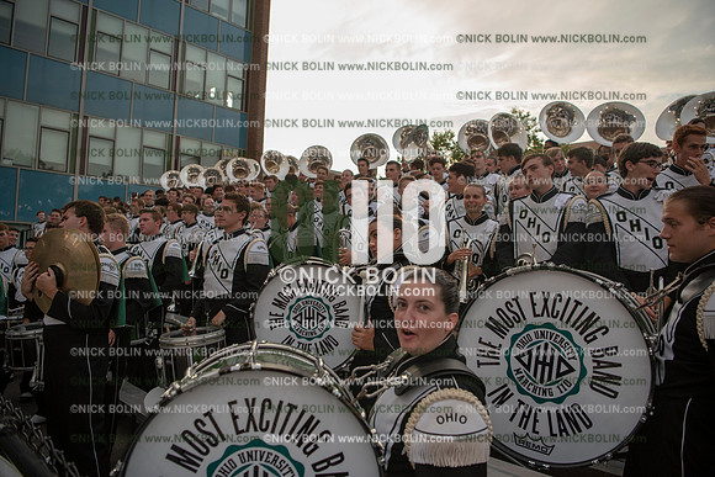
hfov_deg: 73.7
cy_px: 238
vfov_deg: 53.2
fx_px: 477
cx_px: 358
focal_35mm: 24
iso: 800
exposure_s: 1/1600
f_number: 3.2
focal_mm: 24
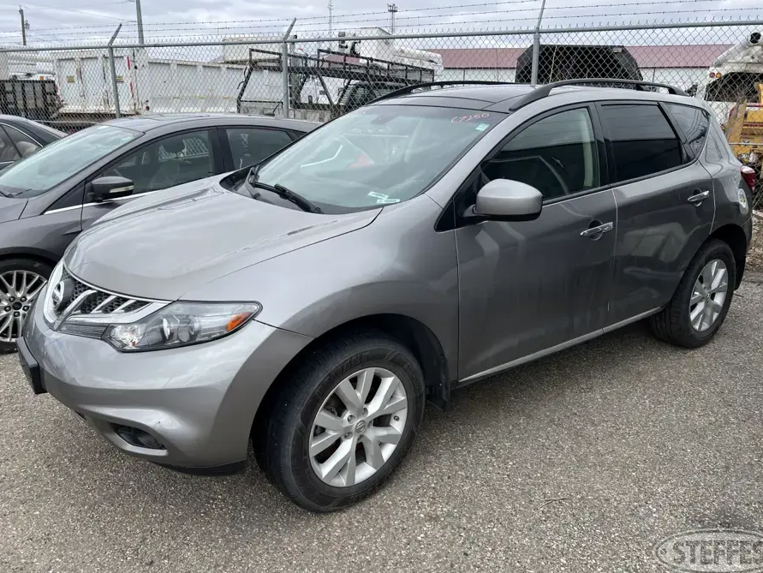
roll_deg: +0.5
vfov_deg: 49.8
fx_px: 617
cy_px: 278
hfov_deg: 63.4
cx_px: 393
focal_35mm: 28
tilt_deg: -10.3
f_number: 1.5
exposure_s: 1/2299
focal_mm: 5.7
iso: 50
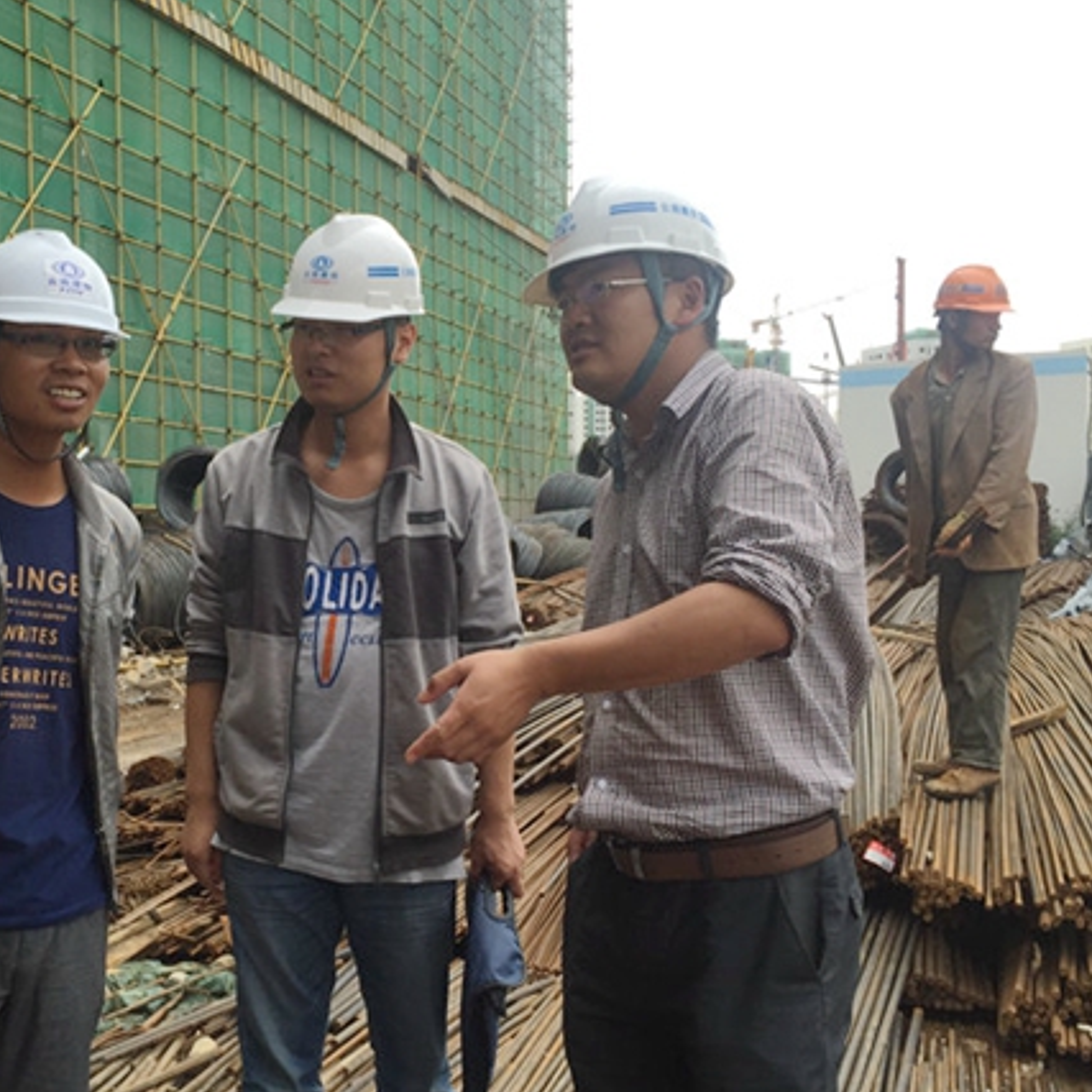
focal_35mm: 42
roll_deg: -0.6
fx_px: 1499
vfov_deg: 40.0
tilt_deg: -1.2
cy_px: 577
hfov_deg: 39.3
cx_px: 315
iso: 32
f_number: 2.2
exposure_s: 1/471
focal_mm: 4.15
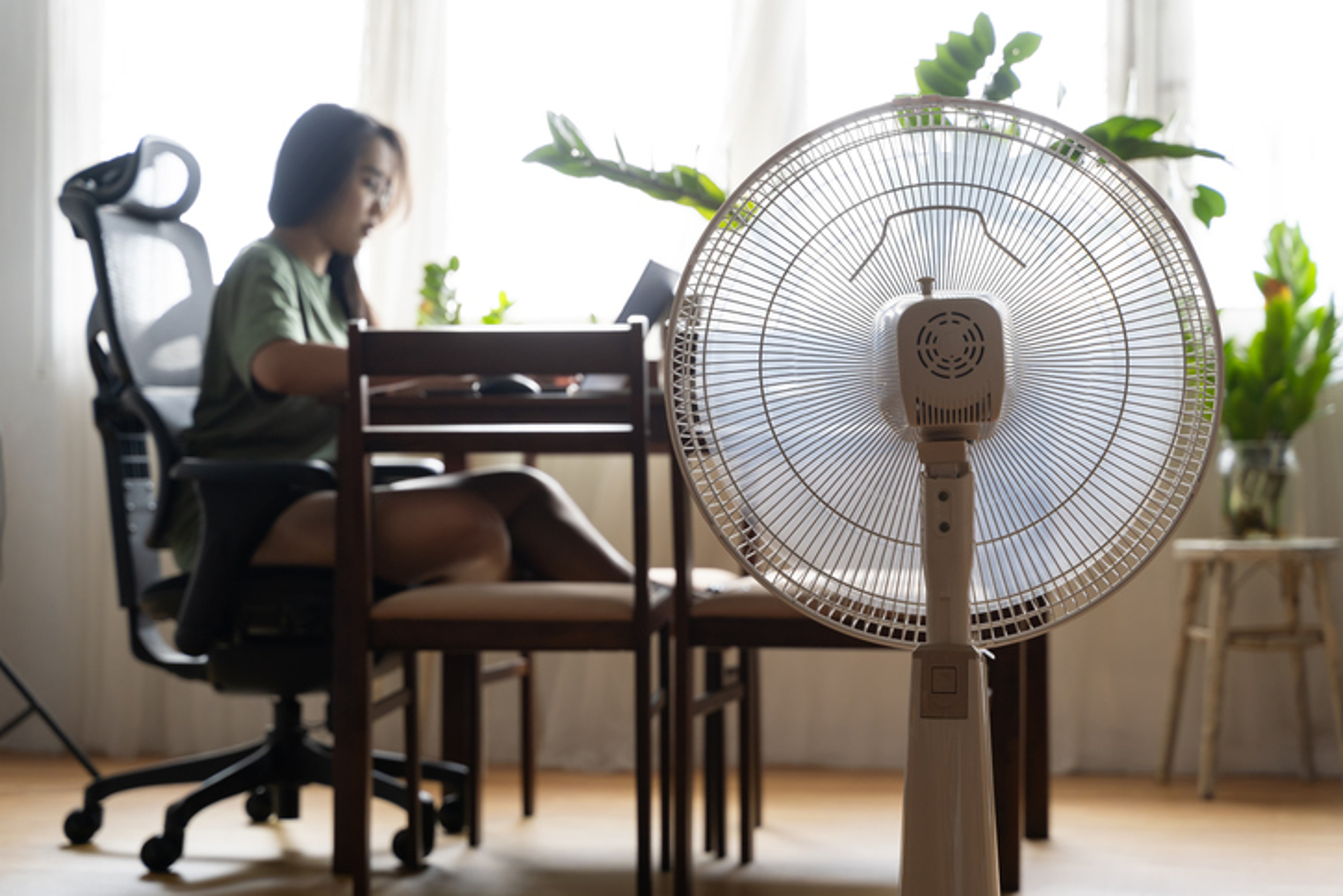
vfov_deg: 18.2
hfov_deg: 27.0
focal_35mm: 75
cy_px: 448
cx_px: 672
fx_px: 2798
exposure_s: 1/60
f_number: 4.5
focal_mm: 75
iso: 400
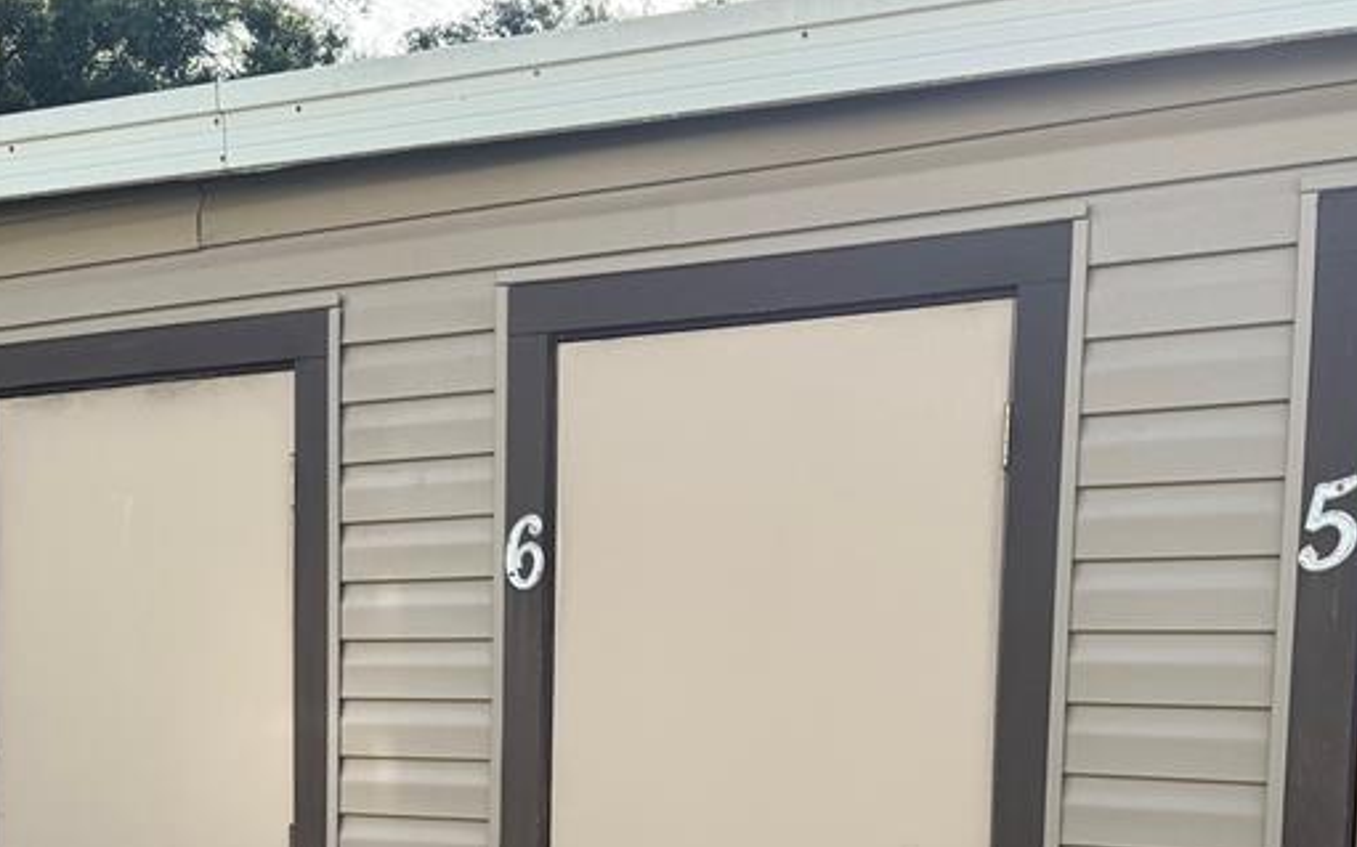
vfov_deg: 24.1
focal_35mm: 51
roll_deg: -2.0
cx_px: 791
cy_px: 866
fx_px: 1885
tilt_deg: -4.9
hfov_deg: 39.5
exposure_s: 1/1339
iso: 80
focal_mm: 6.76
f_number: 1.78
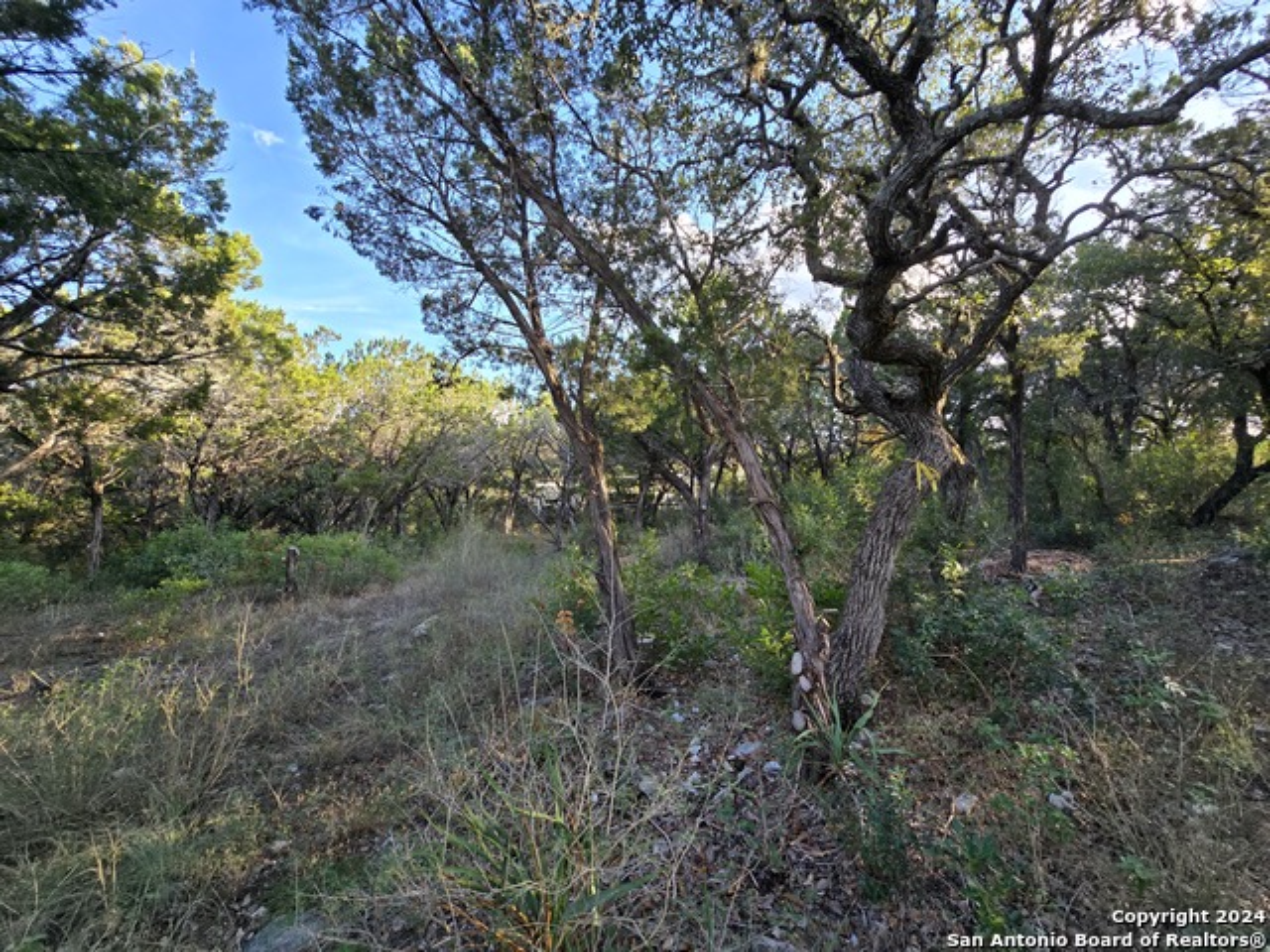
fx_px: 477
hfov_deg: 106.2
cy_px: 476
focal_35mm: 13
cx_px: 635
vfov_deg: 89.9
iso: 50
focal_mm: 2.2
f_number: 2.2
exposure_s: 1/261
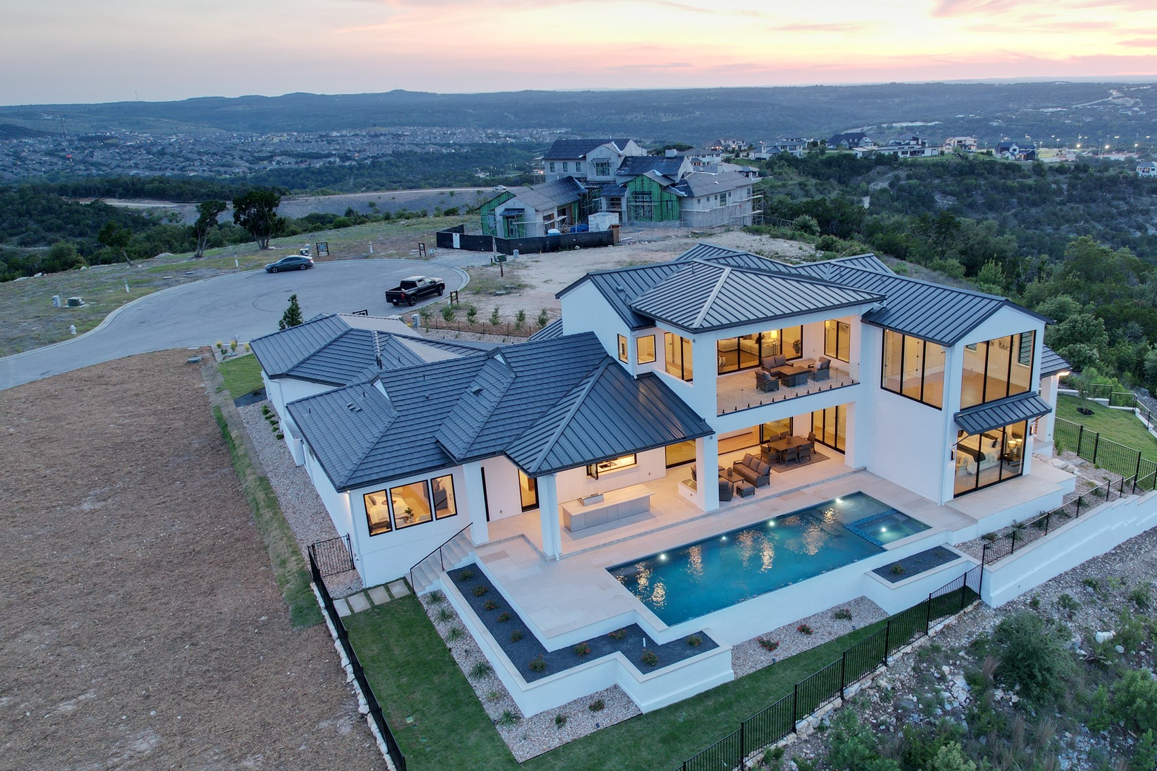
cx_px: 683
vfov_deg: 46.4
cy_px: 408
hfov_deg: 65.0
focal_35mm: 28
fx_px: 900
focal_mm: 8.38
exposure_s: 1/25
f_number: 2.8
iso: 100
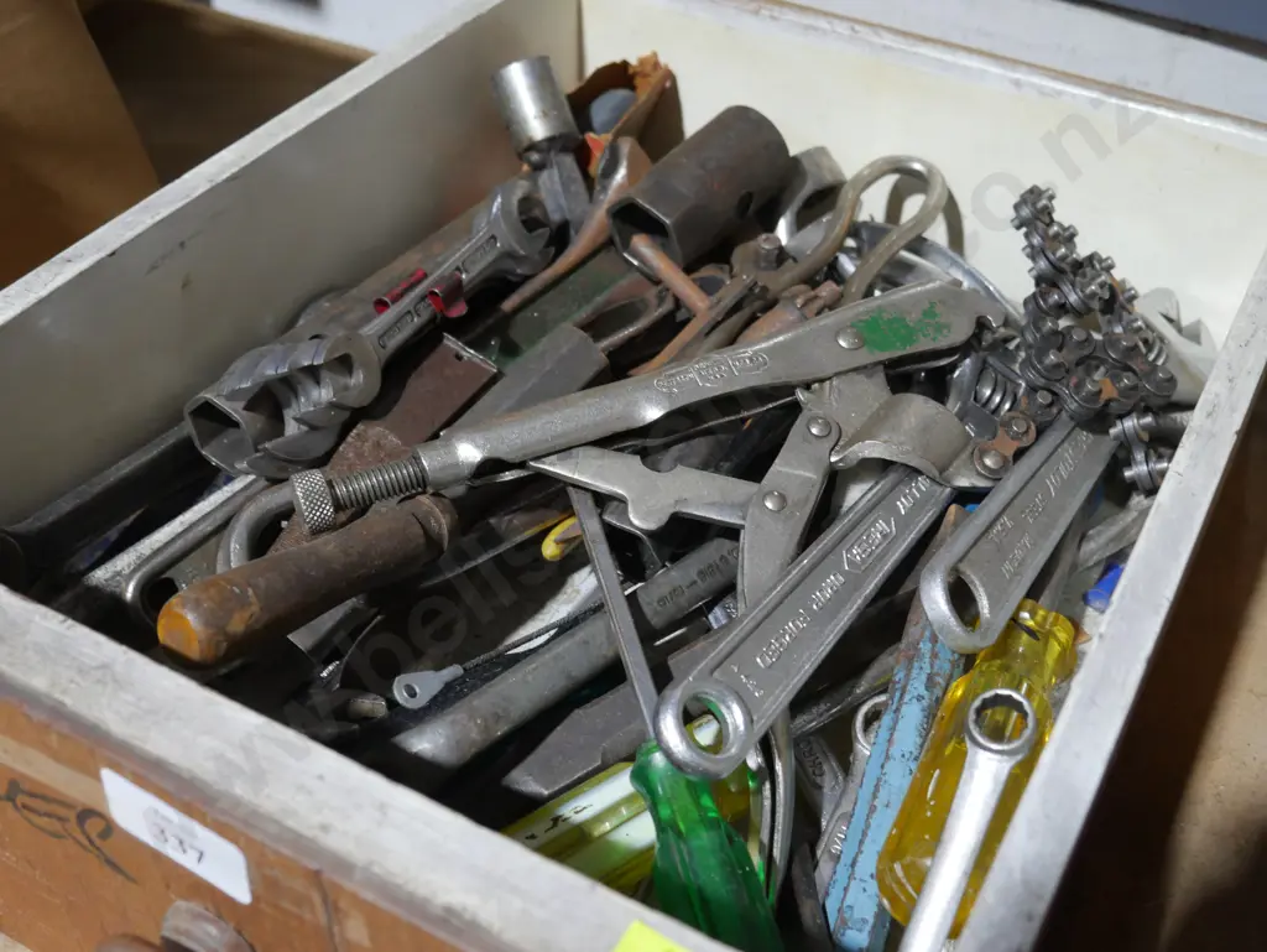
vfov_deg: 36.0
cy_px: 476
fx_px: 1465
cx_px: 634
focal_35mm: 40
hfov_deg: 46.8
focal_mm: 20
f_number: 4.5
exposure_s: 1/60
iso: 1250
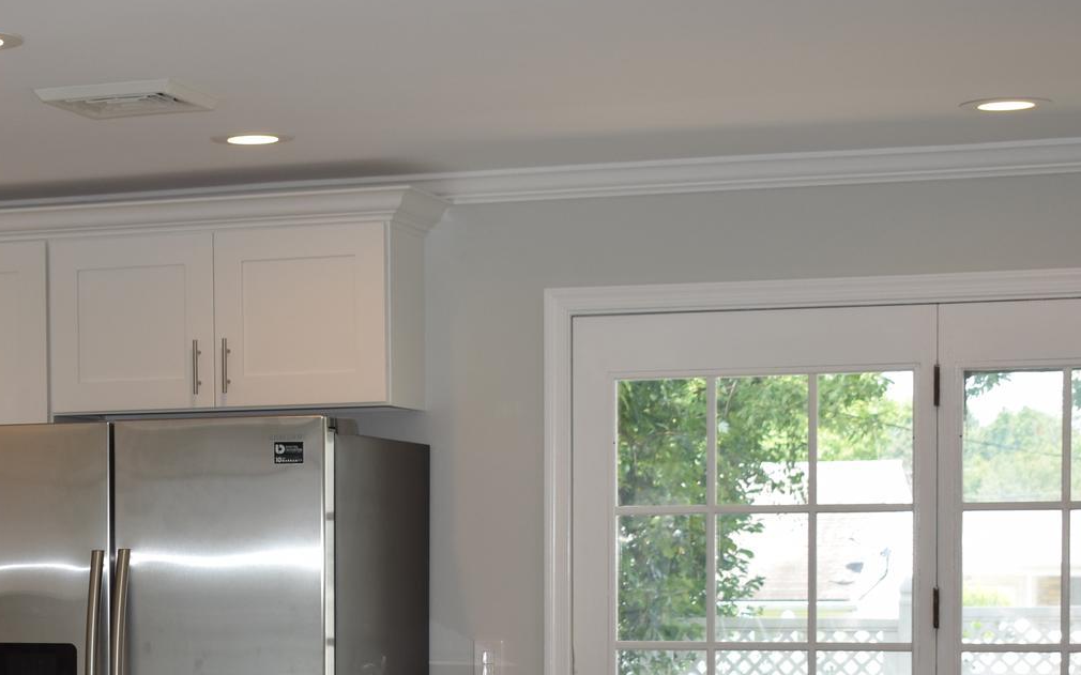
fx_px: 2740
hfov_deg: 21.9
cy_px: 704
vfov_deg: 13.8
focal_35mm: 93
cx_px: 141
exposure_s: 1/125
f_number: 5.6
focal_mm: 30
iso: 220
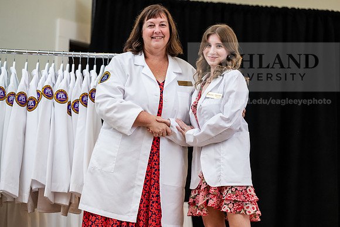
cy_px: 114
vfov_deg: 9.8
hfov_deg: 14.7
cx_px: 170
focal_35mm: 140
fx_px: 1322
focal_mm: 140
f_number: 3.5
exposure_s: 1/200
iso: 1600
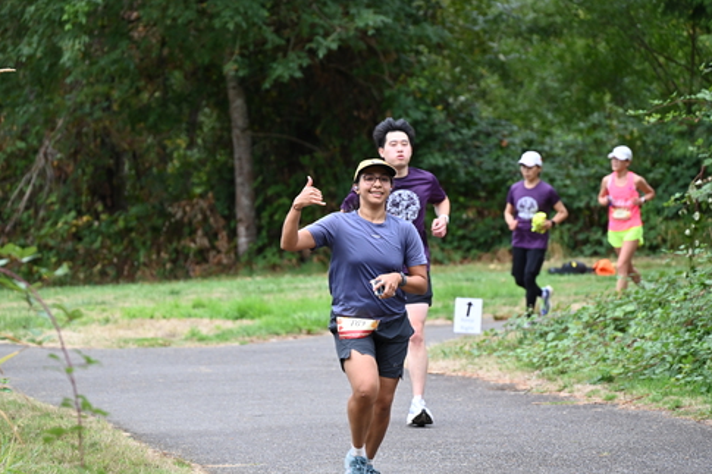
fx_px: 4488
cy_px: 234
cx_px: 326
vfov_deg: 6.0
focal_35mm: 227
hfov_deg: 9.1
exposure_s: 1/250
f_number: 6.3
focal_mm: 200
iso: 500
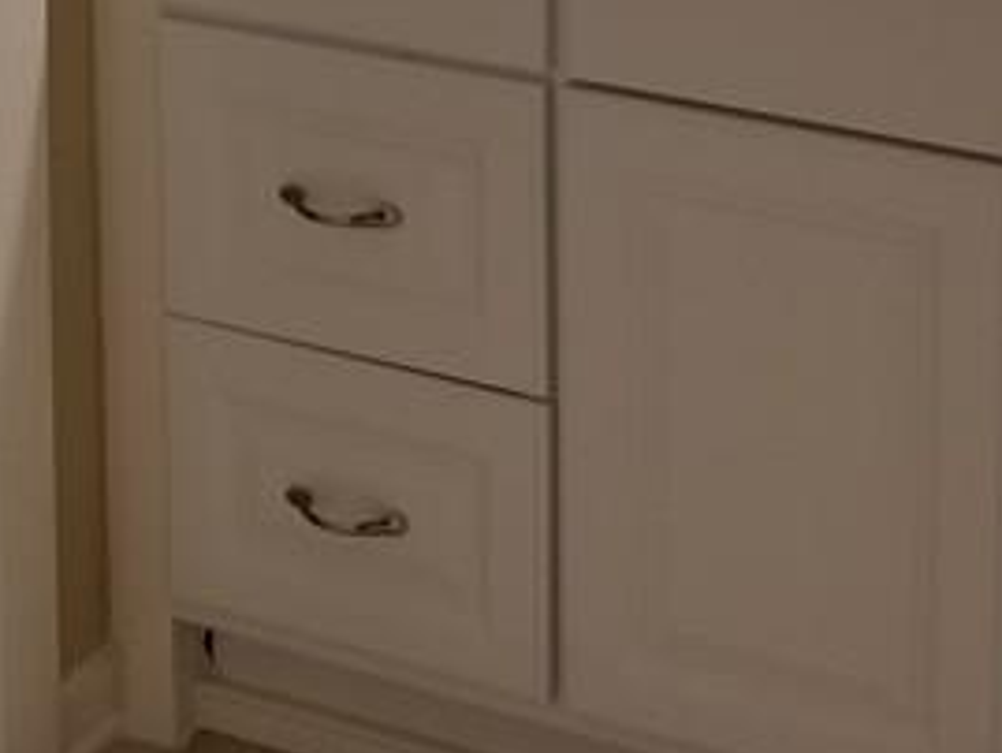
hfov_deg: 19.8
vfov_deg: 13.7
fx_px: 2867
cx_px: 678
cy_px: -488
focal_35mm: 99
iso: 100
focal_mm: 4.25
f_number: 1.7
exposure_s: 1/120
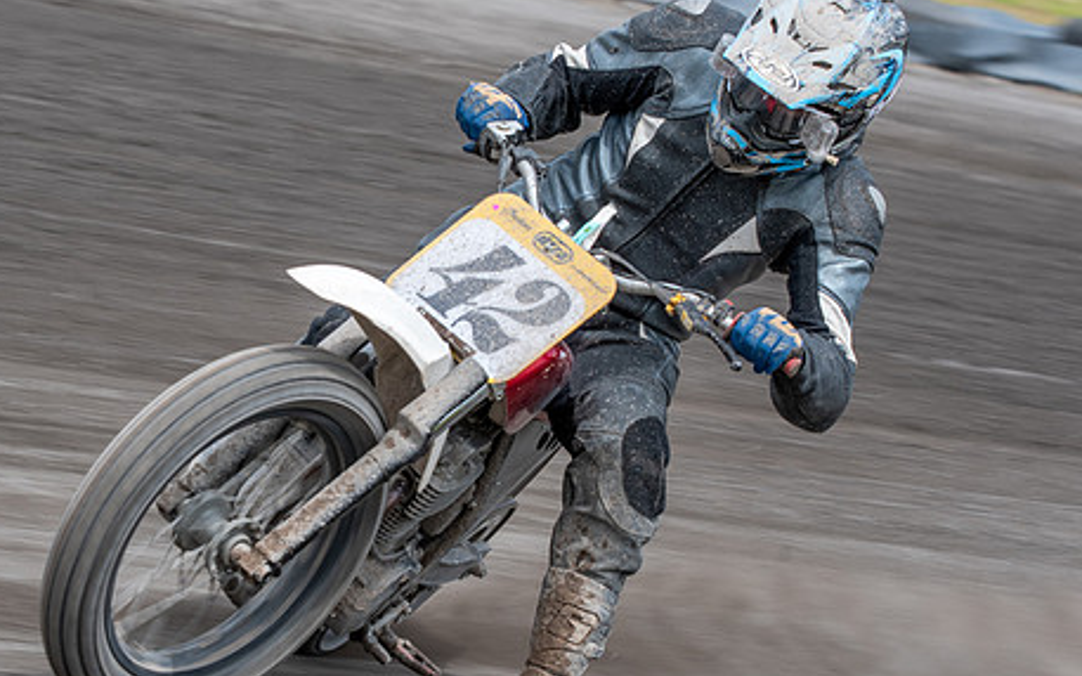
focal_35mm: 315
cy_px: 387
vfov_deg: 4.2
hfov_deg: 6.7
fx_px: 9286
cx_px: 281
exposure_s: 1/320
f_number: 8
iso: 200
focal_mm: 185
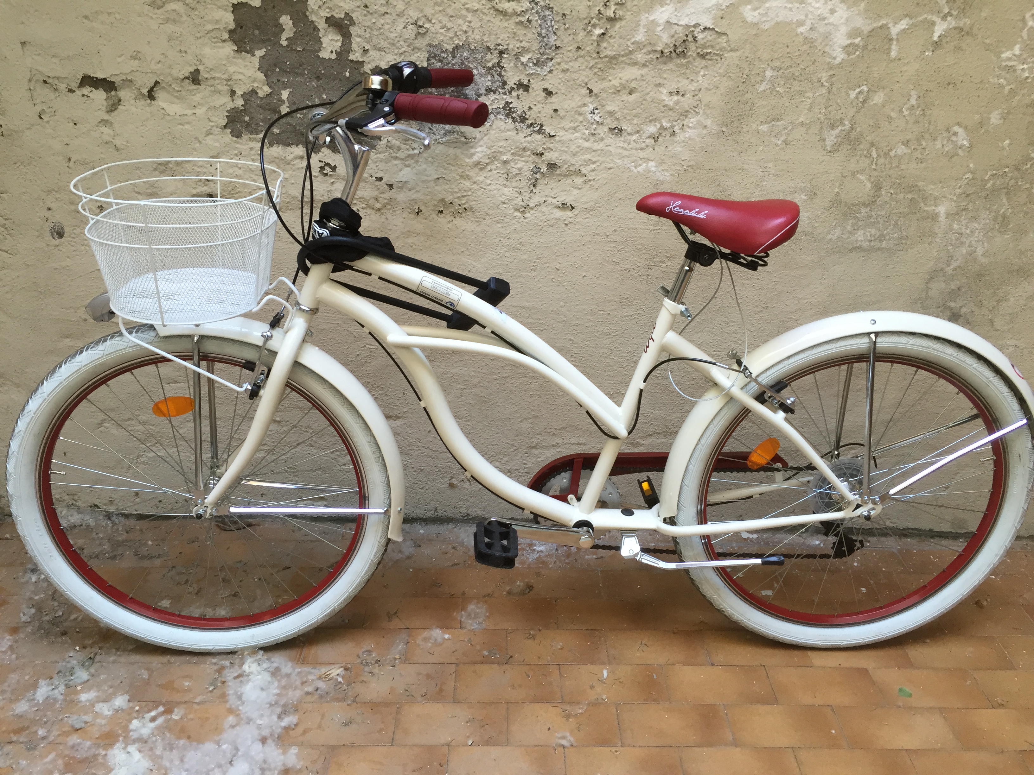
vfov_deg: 48.2
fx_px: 866
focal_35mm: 29
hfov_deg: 61.7
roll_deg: -0.9
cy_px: 388
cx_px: 517
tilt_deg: -25.5
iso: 64
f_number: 2.2
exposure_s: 1/30
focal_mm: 4.15
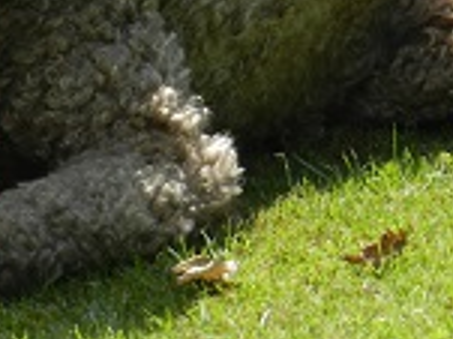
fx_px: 5034
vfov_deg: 3.9
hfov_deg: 5.1
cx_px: 33
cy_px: -21
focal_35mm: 385
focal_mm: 25.7
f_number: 5.1
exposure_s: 1/320
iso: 160
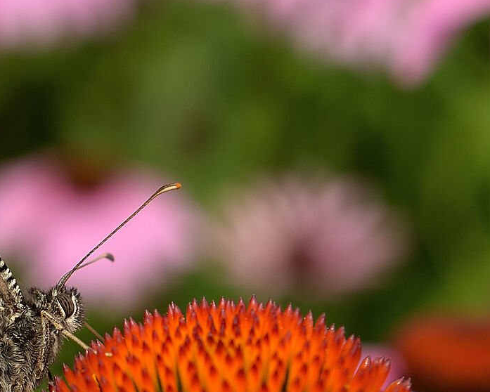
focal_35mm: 226
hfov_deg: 8.5
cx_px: -75
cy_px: 311
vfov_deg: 6.8
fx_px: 3278
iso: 320
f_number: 10
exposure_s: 1/250
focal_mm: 70
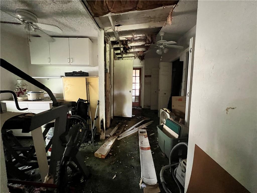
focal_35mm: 13
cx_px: 128
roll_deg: +0.0
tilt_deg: -6.4
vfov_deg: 89.9
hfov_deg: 106.2
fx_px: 97
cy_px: 96
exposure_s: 1/38
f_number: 1.8
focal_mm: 1.57
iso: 1250
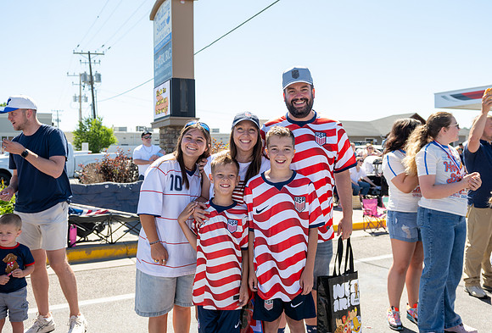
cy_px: 152
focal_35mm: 30
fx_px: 415
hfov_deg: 61.3
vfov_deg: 43.7
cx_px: 257
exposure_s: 1/500
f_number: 2.8
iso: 100
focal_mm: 24
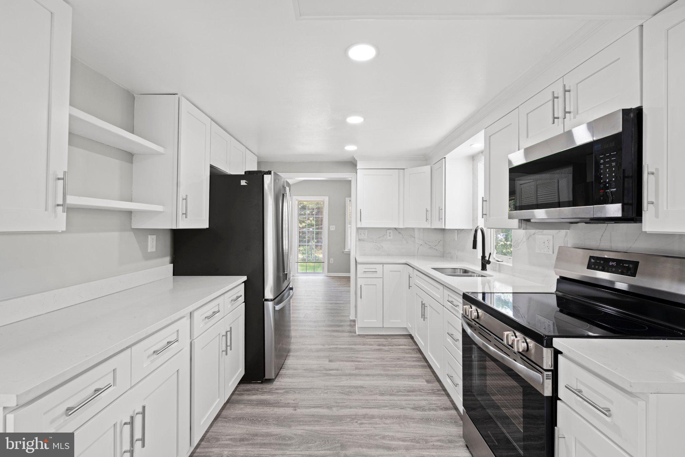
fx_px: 314
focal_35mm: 16
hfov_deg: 95.0
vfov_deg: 72.0
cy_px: 228
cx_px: 342
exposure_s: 1/1.25
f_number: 9
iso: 100
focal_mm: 16.5
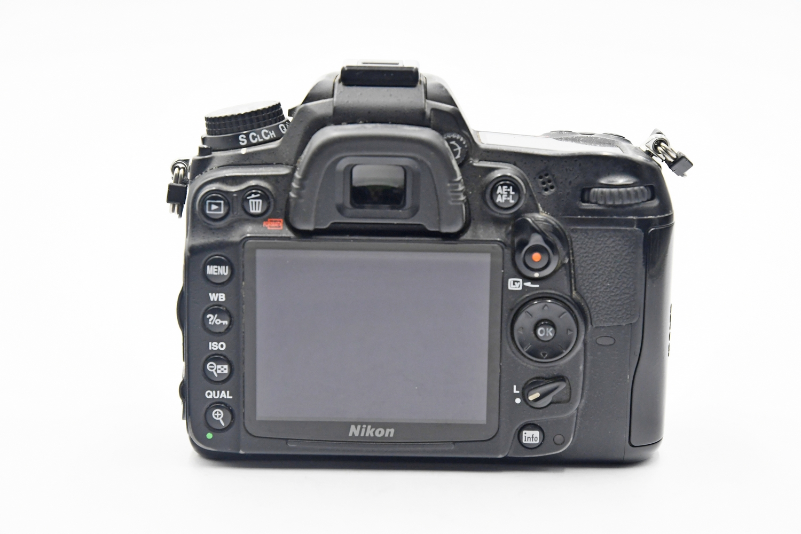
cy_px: 267
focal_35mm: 84
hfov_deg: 24.2
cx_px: 400
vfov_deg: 16.3
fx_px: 1869
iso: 1600
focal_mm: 56
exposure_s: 1/125
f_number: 7.1
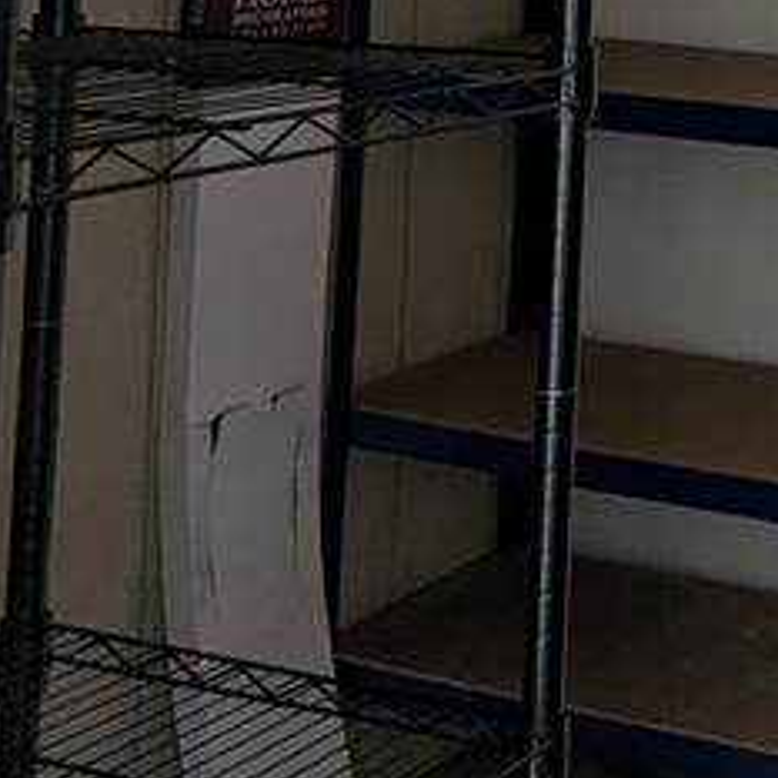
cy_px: -204
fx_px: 1856
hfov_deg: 20.2
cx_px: 1177
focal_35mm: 73
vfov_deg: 21.6
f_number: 2.2
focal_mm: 2.35
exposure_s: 1/56.3
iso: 60
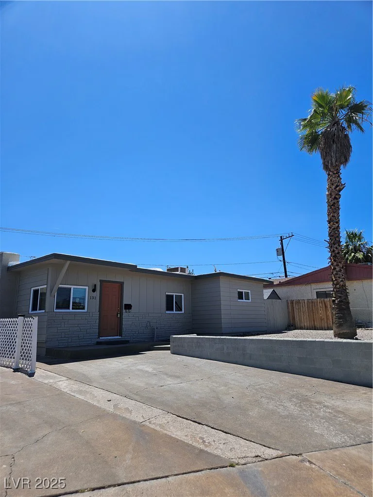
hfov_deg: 58.9
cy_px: 248
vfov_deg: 73.9
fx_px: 330
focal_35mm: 23
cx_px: 186
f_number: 1.8
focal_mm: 5.4
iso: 25
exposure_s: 1/2686
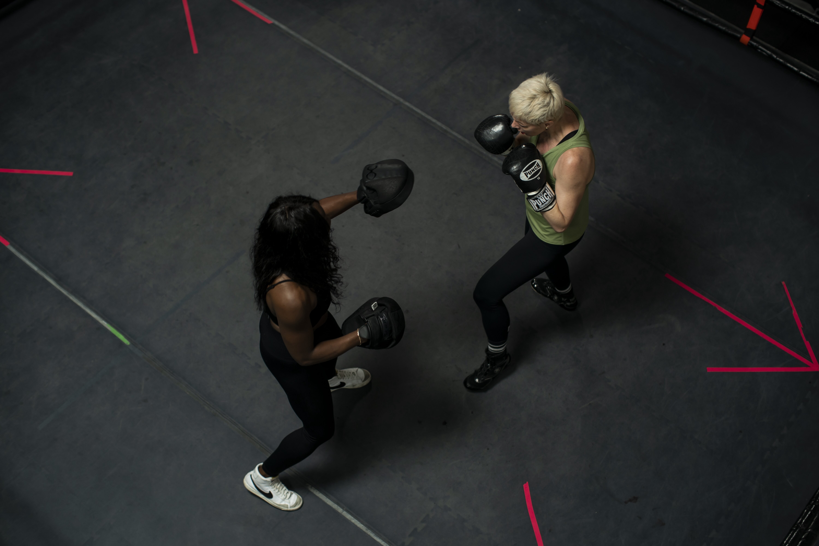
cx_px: 410
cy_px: 273
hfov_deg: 39.6
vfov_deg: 27.0
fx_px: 1137
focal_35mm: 50
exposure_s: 1/160
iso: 800
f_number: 2.5
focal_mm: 50
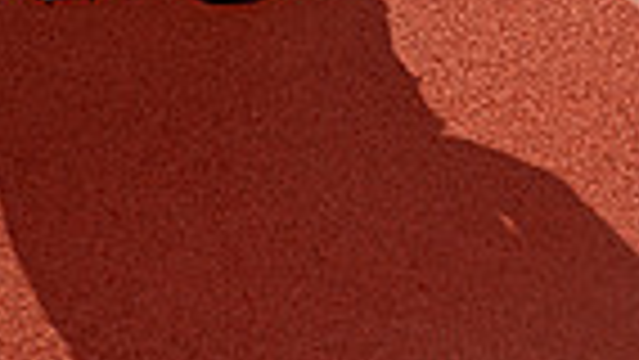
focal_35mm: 213
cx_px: -14
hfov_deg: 10.0
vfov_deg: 5.5
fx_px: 3610
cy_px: -603
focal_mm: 64
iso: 100
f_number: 9
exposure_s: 1/250
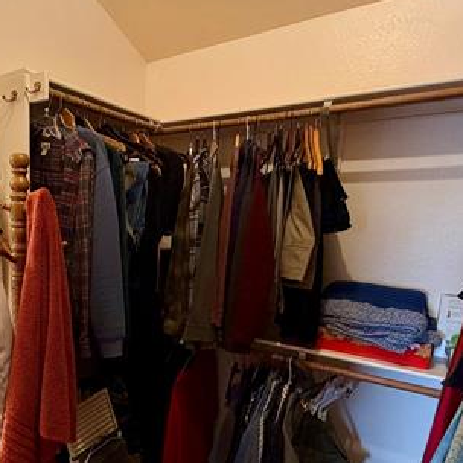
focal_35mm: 26
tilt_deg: -9.4
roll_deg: -1.3
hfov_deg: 57.2
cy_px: 276
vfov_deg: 60.5
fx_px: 393
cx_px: 104
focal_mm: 2.22
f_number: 2.2
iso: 400
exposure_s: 1/60
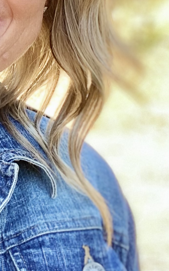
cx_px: -80
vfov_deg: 22.6
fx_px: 663
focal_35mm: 90
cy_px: 39
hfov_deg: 13.7
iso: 64
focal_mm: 2.71
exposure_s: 1/122
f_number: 2.2
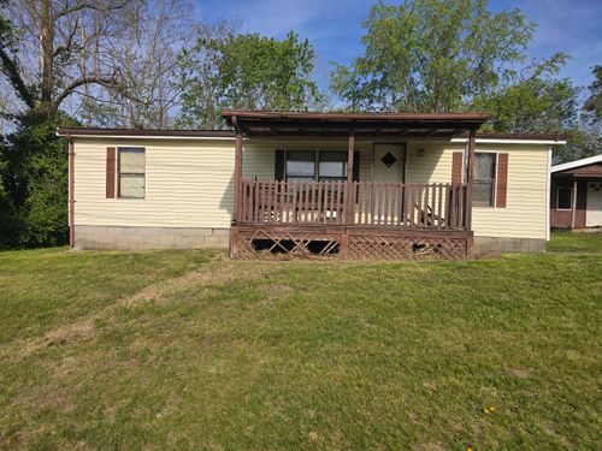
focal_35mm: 23
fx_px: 400
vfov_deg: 58.9
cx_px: 301
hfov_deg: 73.9
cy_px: 226
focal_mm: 6.3
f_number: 1.7
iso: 12
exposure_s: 1/1013
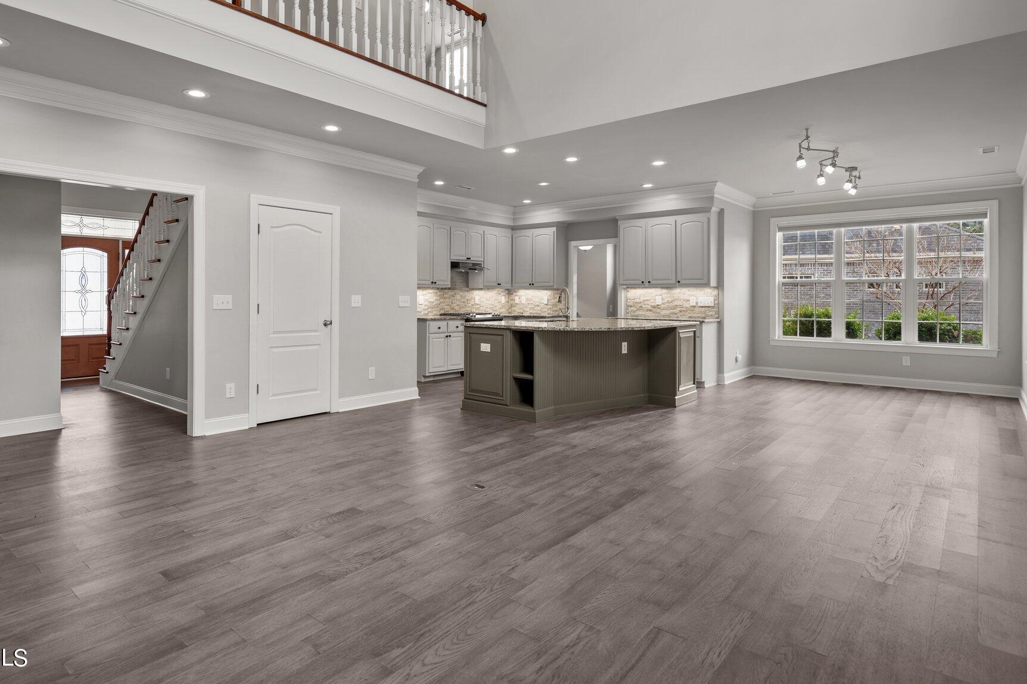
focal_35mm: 19
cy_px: 288
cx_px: 467
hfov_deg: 86.7
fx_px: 542
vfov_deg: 64.2
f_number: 4
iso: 200
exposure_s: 1/5
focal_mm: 16
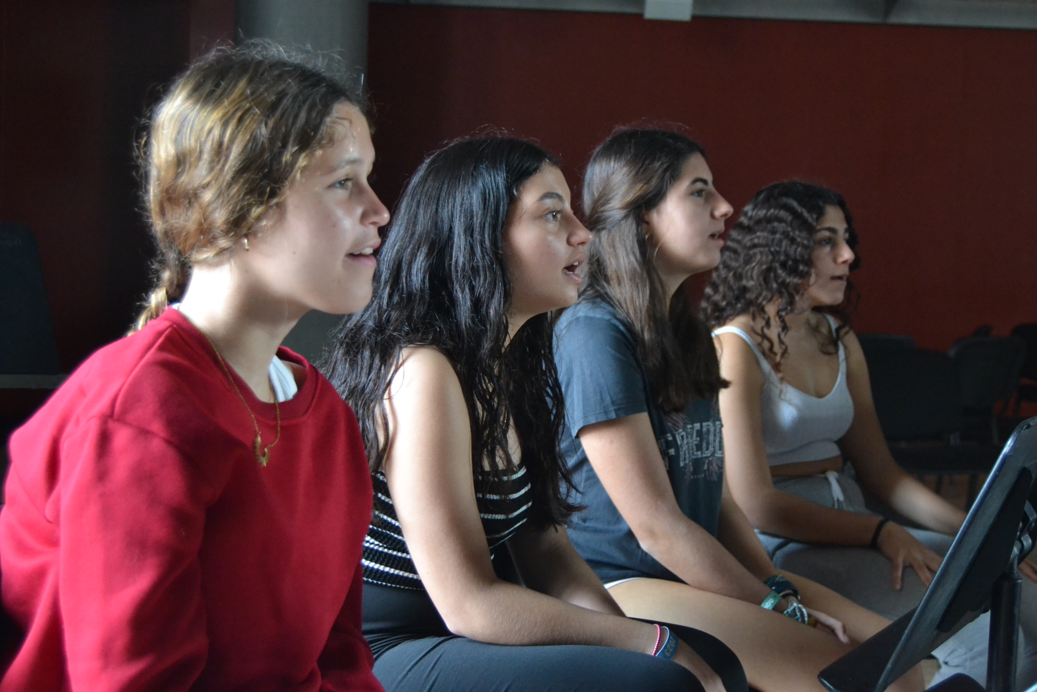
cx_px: 518
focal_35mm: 57
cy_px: 346
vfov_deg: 23.8
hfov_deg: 35.1
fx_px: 1642
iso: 2500
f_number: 4.8
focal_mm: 38
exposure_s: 1/60
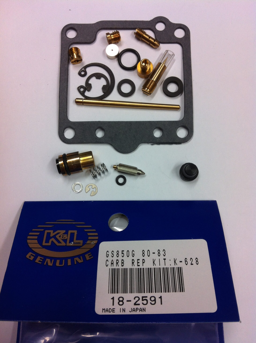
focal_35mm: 35
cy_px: 172
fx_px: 346
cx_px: 128
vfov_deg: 52.7
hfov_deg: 40.6
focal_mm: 3.85
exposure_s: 1/40
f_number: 2.8
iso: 80
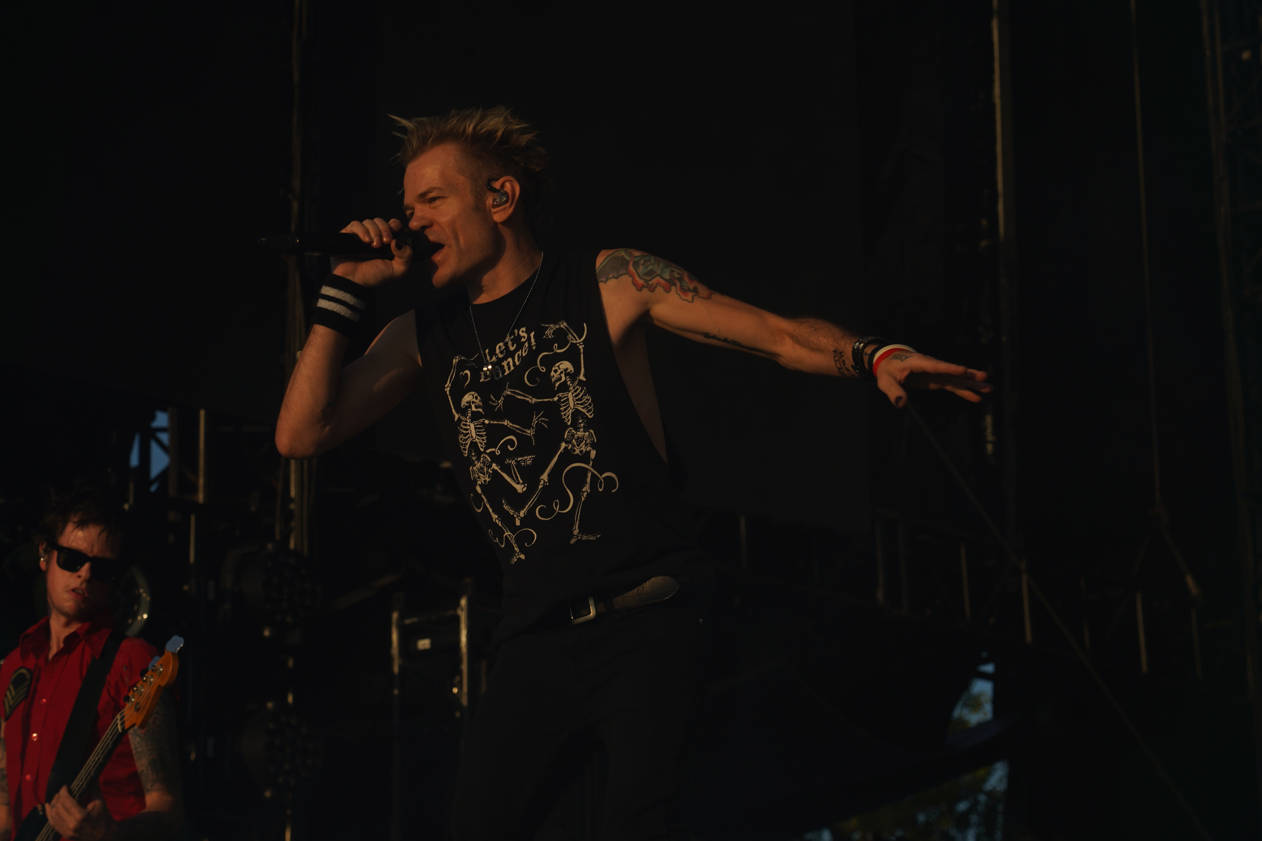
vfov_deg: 12.9
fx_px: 3716
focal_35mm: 106
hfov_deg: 19.3
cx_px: 628
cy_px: 422
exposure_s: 1/500
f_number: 8
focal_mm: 105
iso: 100
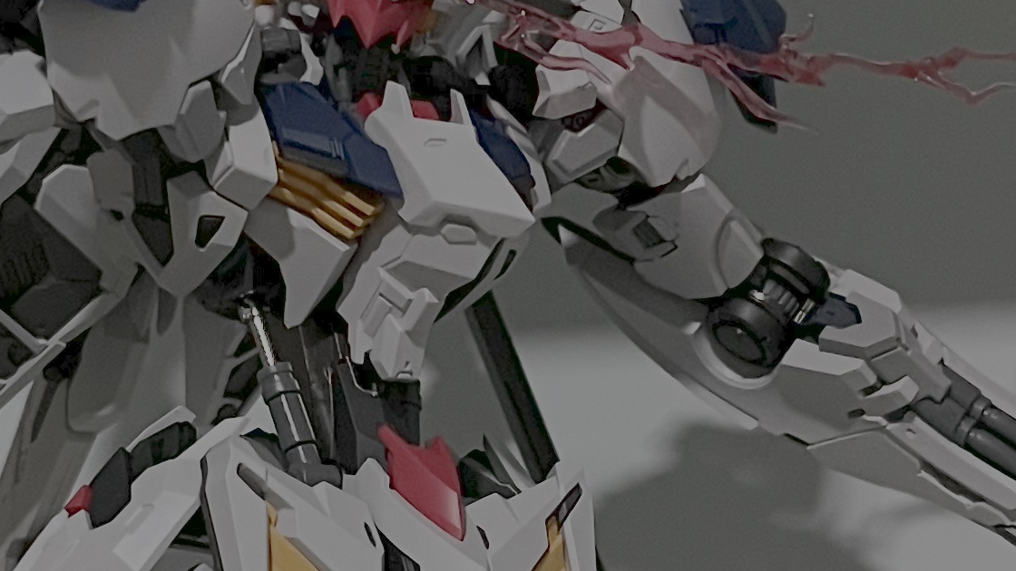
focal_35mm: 102
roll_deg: -0.8
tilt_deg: +11.0
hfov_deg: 20.8
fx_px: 2748
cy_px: 471
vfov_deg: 11.8
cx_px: 287
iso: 640
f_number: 1.6
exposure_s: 1/40
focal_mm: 5.1
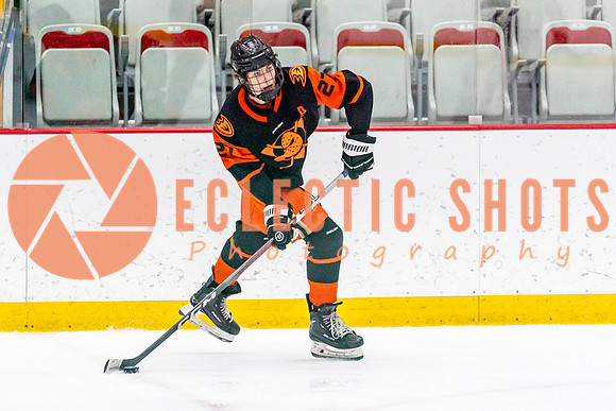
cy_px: 251
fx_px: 5739
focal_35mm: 335
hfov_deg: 6.1
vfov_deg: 4.1
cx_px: 281
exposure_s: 1/1250
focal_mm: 200
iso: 3200
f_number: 2.8
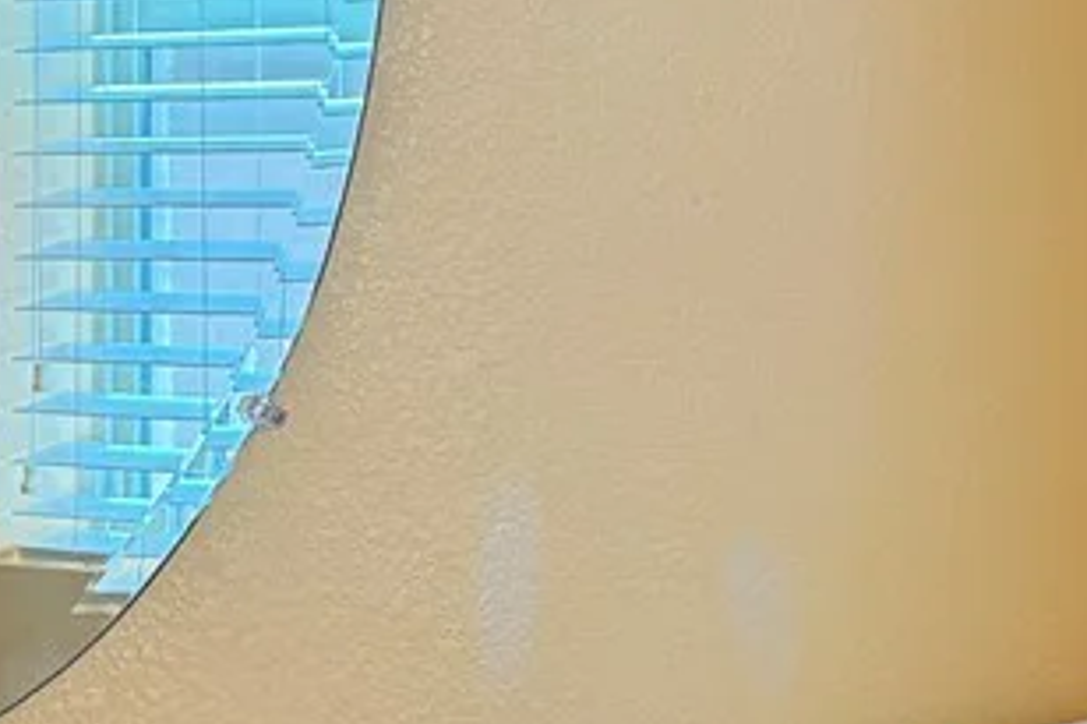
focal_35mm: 83
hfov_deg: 20.5
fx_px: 2505
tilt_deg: +0.2
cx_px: 1680
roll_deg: -0.5
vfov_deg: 16.4
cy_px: 215
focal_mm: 6.76
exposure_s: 1/120
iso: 320
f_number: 1.78
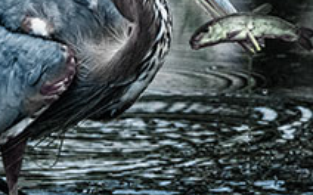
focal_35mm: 1925
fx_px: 16403
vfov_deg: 0.7
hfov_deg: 1.1
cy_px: 154
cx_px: 103
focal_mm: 800
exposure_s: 1/2000
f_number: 12
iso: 8000
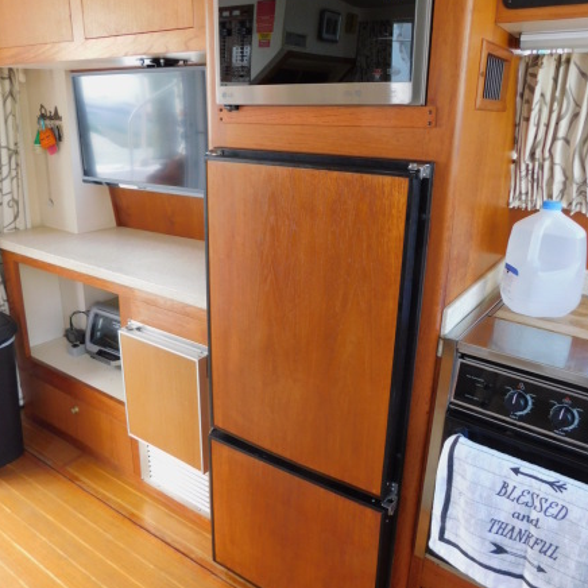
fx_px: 538
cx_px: 286
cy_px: 279
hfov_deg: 57.3
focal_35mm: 28
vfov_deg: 57.3
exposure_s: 1/30
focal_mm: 4
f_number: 3
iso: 220
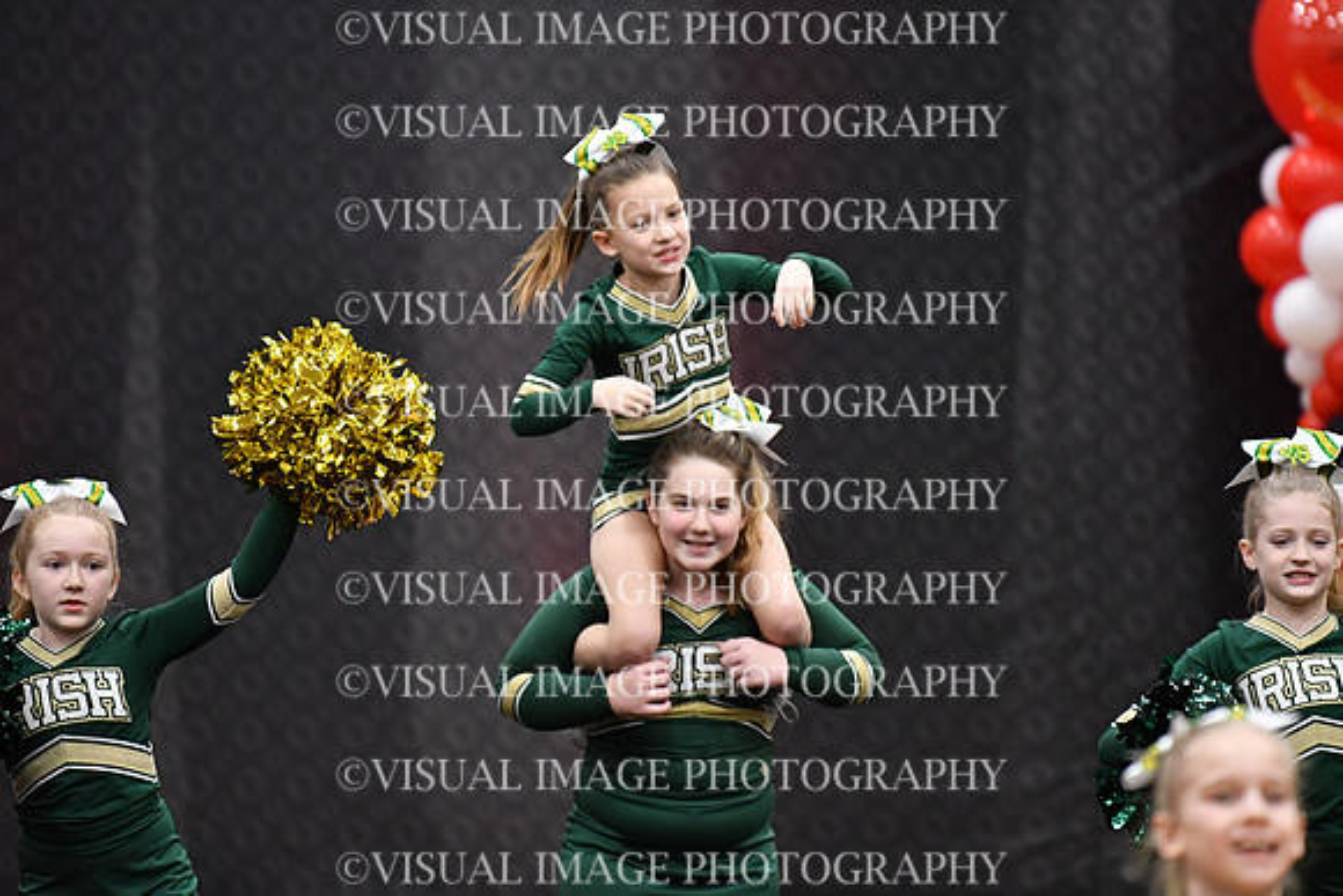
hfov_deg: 6.9
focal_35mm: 300
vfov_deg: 4.6
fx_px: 11194
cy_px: 448
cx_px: 672
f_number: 2.8
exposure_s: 1/800
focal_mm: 200
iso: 5000
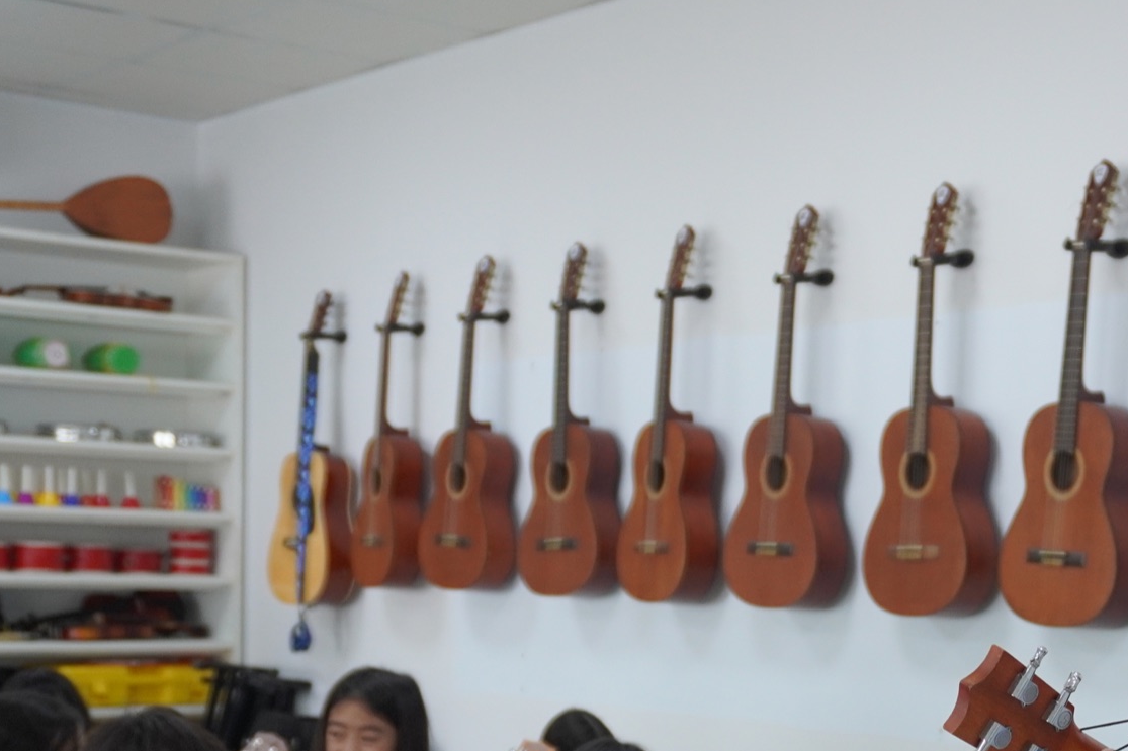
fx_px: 2224
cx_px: 945
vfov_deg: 18.7
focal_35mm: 71
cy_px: 731
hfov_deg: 27.7
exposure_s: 1/200
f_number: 4
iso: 640
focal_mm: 24
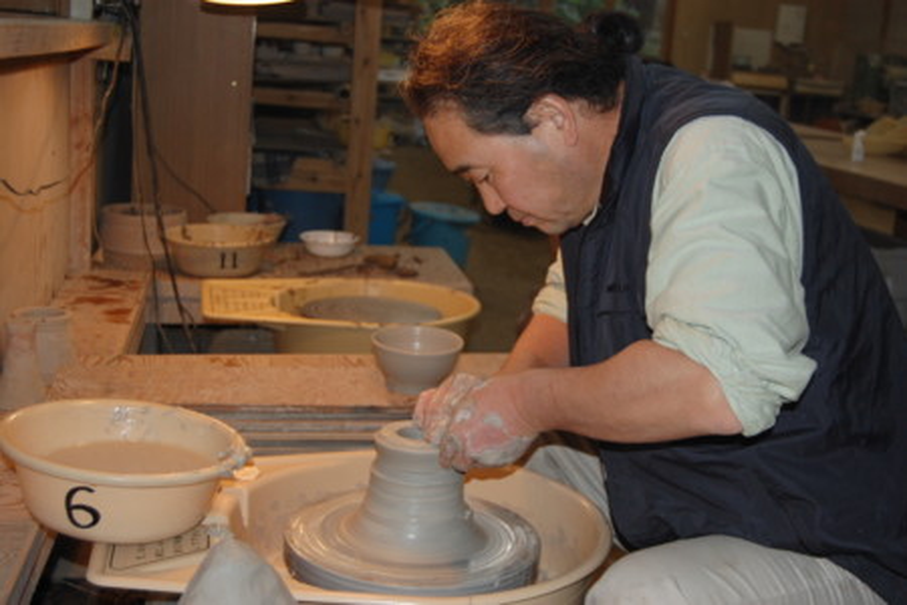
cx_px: 454
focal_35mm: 48
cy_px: 302
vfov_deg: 28.1
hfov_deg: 41.1
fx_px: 1209
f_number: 4.5
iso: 400
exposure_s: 1/60
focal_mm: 32
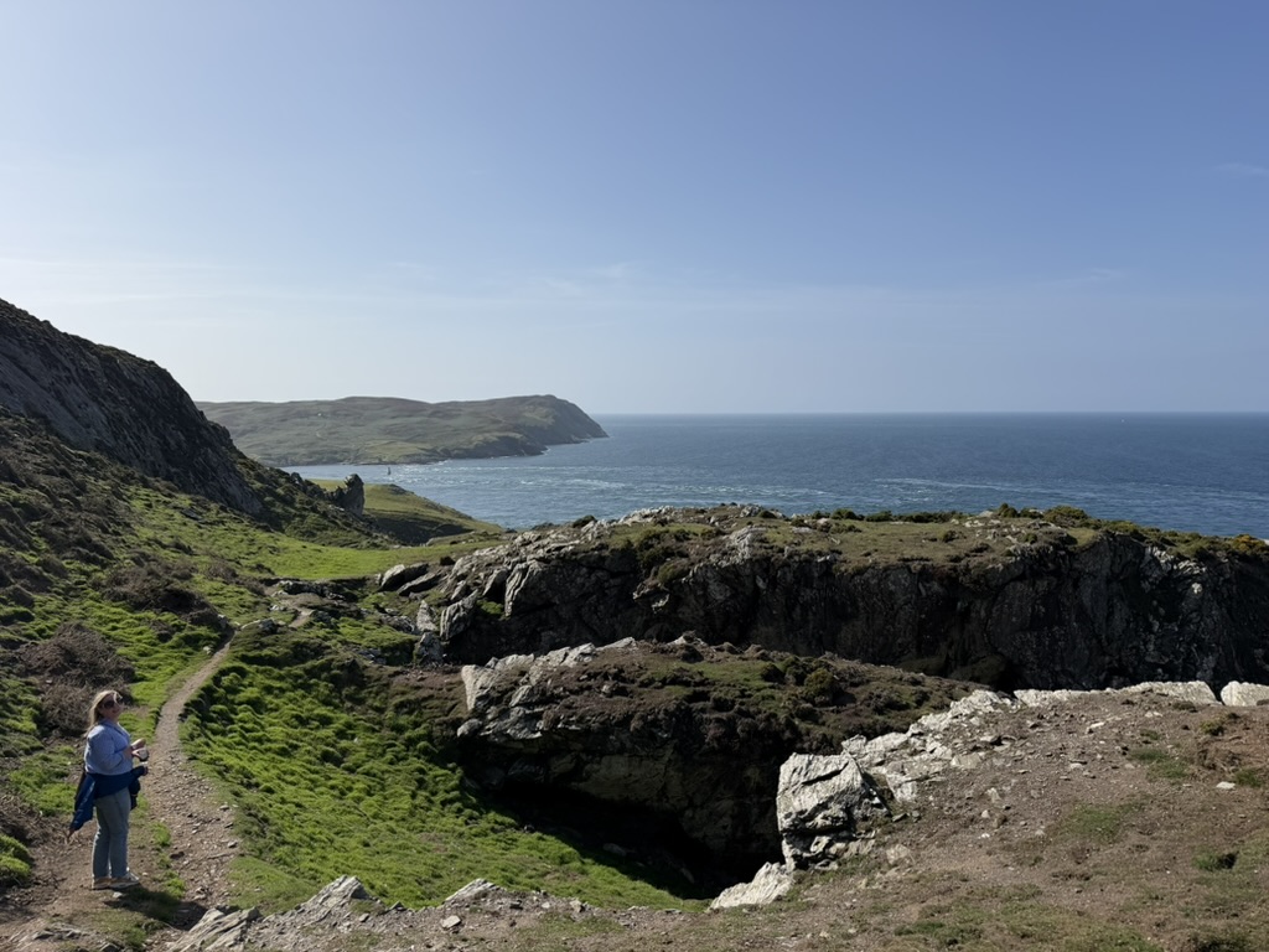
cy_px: 476
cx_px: 634
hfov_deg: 71.6
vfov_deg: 56.8
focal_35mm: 24
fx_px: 880
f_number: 1.78
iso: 80
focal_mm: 6.76
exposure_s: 1/8130
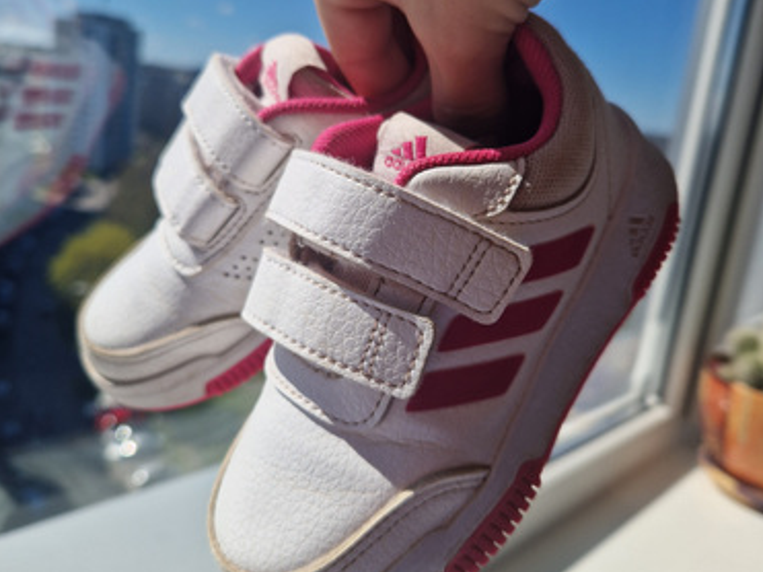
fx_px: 683
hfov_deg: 58.4
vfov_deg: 45.4
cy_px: 261
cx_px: 382
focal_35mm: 31
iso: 50
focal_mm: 5.4
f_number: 1.8
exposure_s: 1/2296
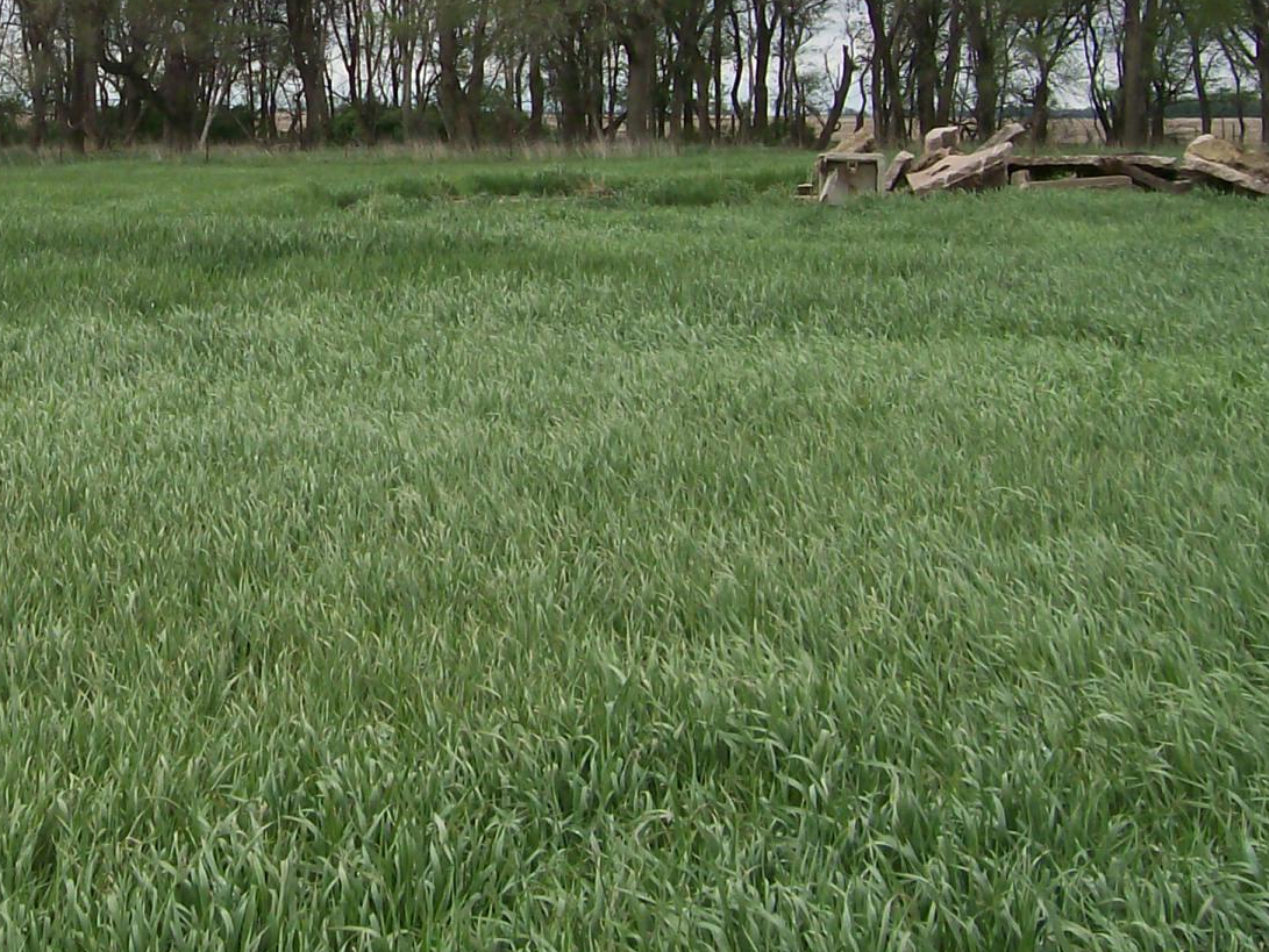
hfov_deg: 24.8
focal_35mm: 76
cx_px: 101
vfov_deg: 19.0
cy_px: 45
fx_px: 2787
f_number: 4.8
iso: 80
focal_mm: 6
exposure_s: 1/385
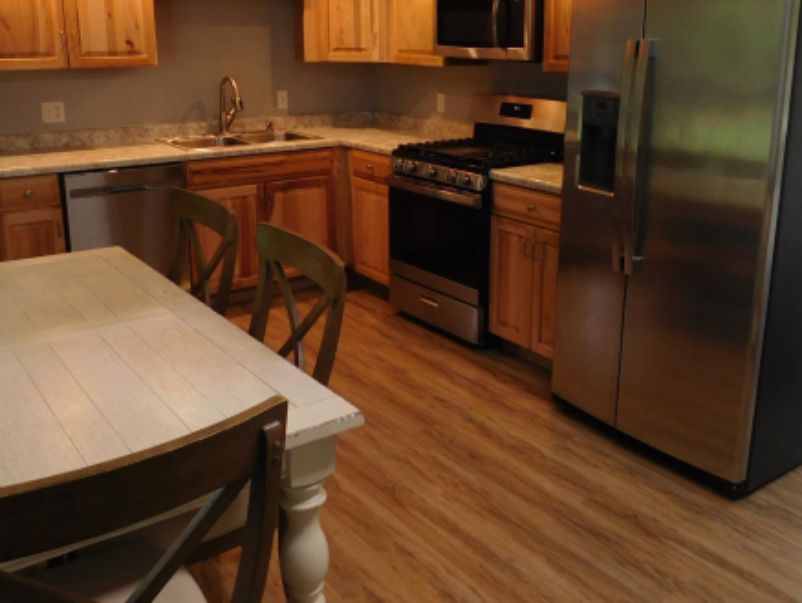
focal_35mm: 35
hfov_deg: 52.4
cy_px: 216
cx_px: 459
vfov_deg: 40.4
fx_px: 811
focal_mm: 4
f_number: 3
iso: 125
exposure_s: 1/40
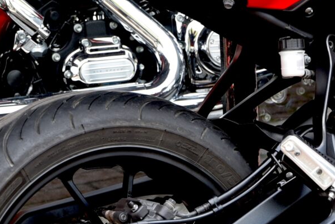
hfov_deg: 7.7
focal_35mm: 266
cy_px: 14
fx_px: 2475
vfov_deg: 5.2
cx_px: 339
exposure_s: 1/80
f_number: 4.5
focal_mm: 62
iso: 200
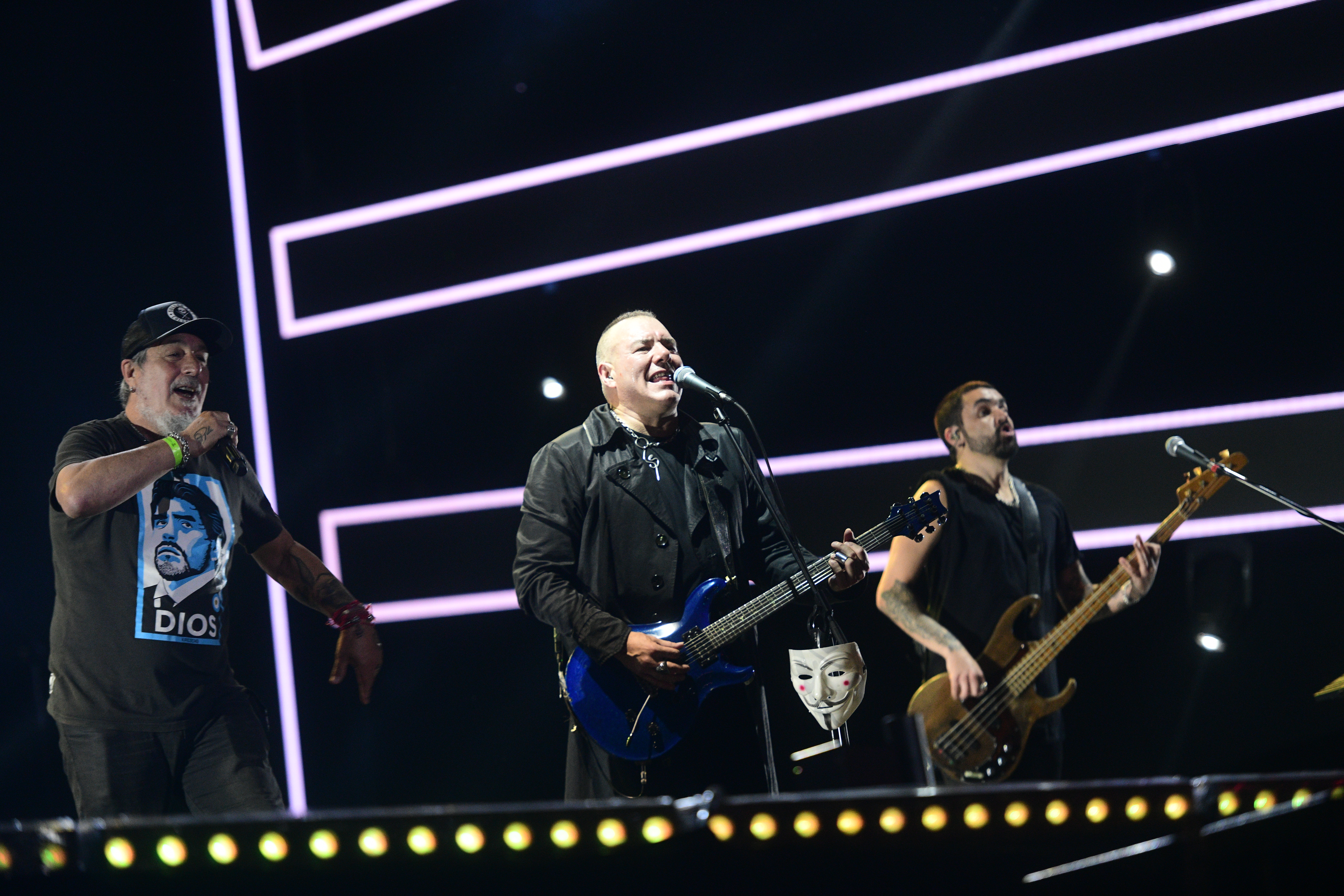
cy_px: 448
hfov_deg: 13.2
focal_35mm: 155
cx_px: 672
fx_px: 5786
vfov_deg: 8.9
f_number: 2.8
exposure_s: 1/250
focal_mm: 155
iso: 2500
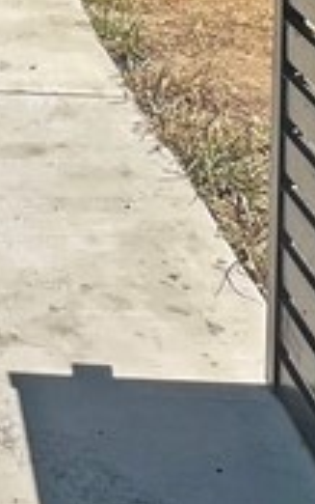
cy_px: -429
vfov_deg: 18.9
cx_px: -208
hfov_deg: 14.6
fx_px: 1111
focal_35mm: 81
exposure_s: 1/677
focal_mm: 1.57
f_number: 1.8
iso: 32
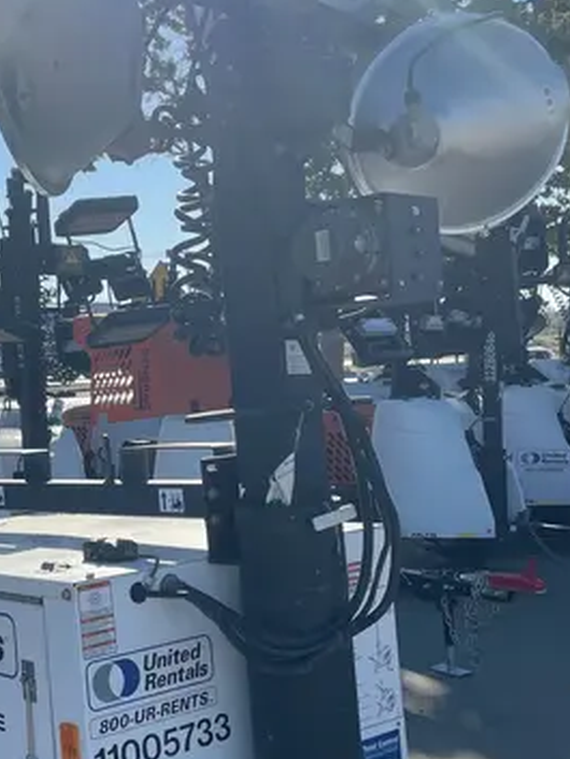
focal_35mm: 54
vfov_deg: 35.4
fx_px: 1185
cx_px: 148
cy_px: 453
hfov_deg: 26.7
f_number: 1.6
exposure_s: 1/4132
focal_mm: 4.2
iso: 32
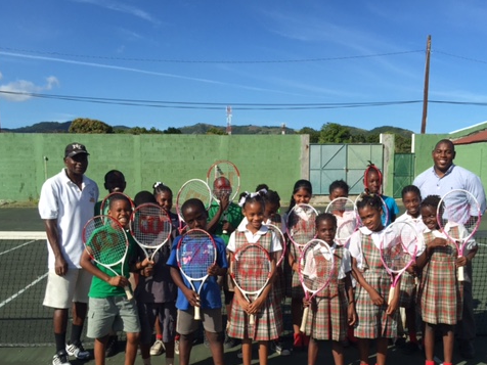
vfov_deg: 36.4
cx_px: 256
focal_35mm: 39
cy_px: 243
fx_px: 549
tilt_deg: -8.9
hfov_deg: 47.8
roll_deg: -0.8
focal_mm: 4.15
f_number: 2.2
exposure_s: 1/2198
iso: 32
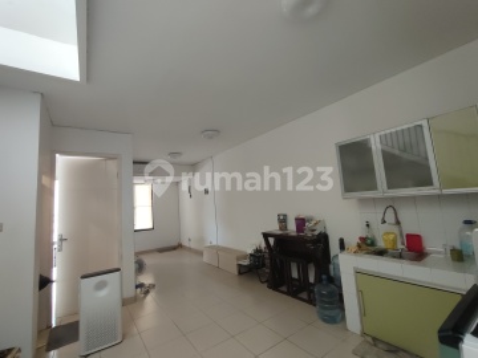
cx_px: 239
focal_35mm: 13
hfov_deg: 106.2
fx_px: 180
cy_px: 179
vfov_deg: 89.9
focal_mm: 1.66
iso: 487
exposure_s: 1/33
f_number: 2.2
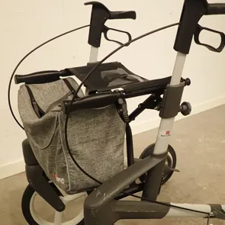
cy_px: 139
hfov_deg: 37.4
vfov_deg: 37.4
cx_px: 134
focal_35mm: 45
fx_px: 331
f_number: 2
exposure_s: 1/40
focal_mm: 4.5
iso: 200
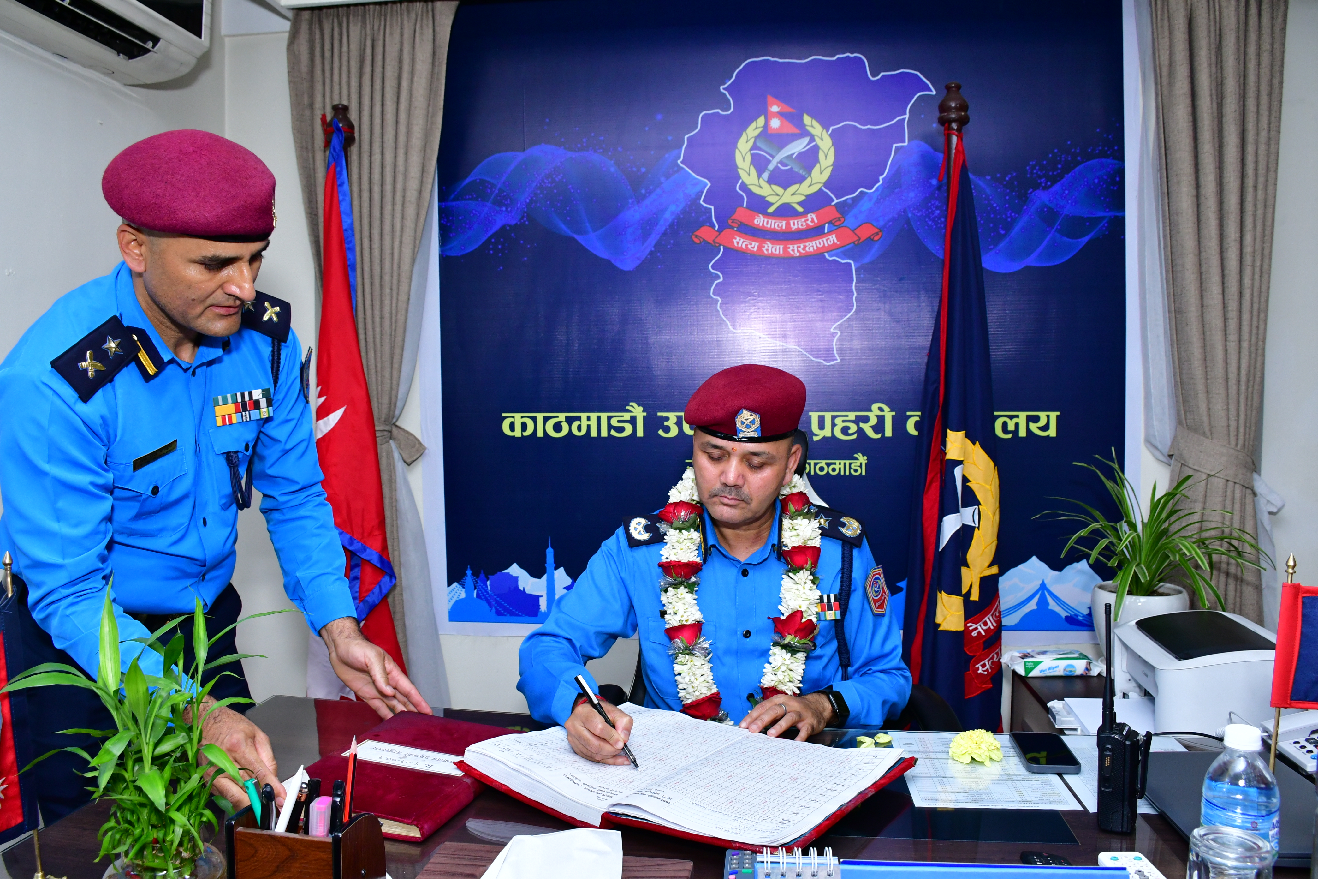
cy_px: 440
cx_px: 659
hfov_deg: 67.4
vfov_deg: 47.9
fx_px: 988
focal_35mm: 27
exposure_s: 1/160
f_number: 6.3
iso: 1000
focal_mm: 18
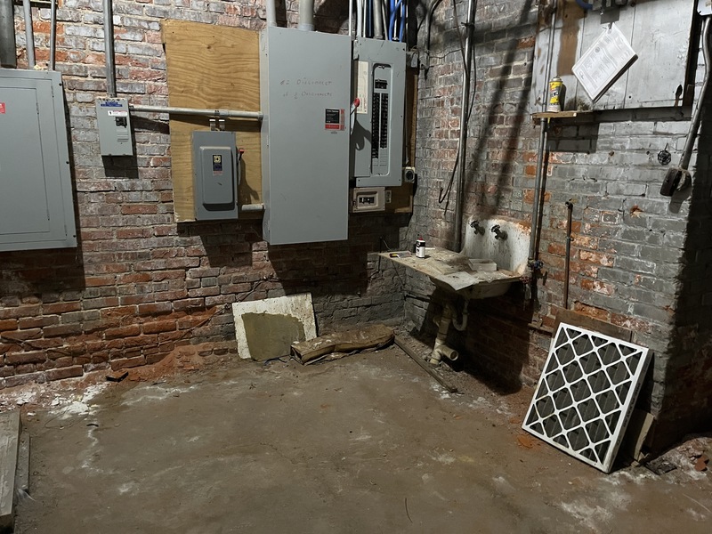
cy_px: 267
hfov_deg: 67.3
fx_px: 535
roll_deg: -1.6
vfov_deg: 53.1
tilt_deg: -12.6
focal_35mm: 26
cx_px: 356
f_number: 1.6
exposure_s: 1/30
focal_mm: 5.1
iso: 800
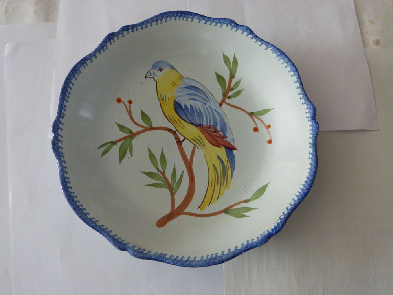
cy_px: 148
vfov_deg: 45.4
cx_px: 196
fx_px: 352
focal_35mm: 31
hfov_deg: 58.4
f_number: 3
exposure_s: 1/25
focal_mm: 5.4
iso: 400
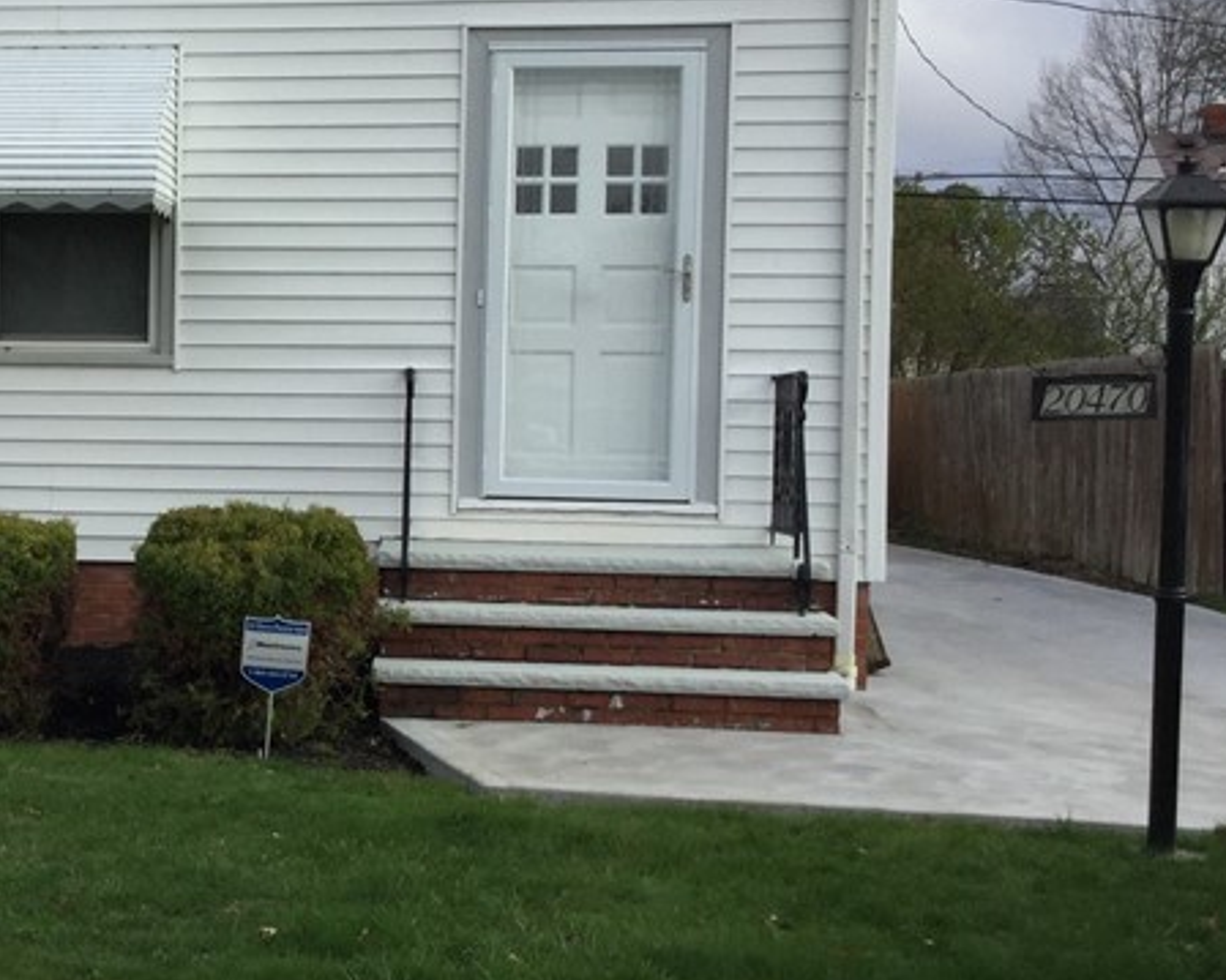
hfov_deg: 26.3
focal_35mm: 69
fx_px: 2503
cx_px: 41
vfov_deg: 22.2
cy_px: 464
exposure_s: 1/455
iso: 25
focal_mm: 3.3
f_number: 2.4
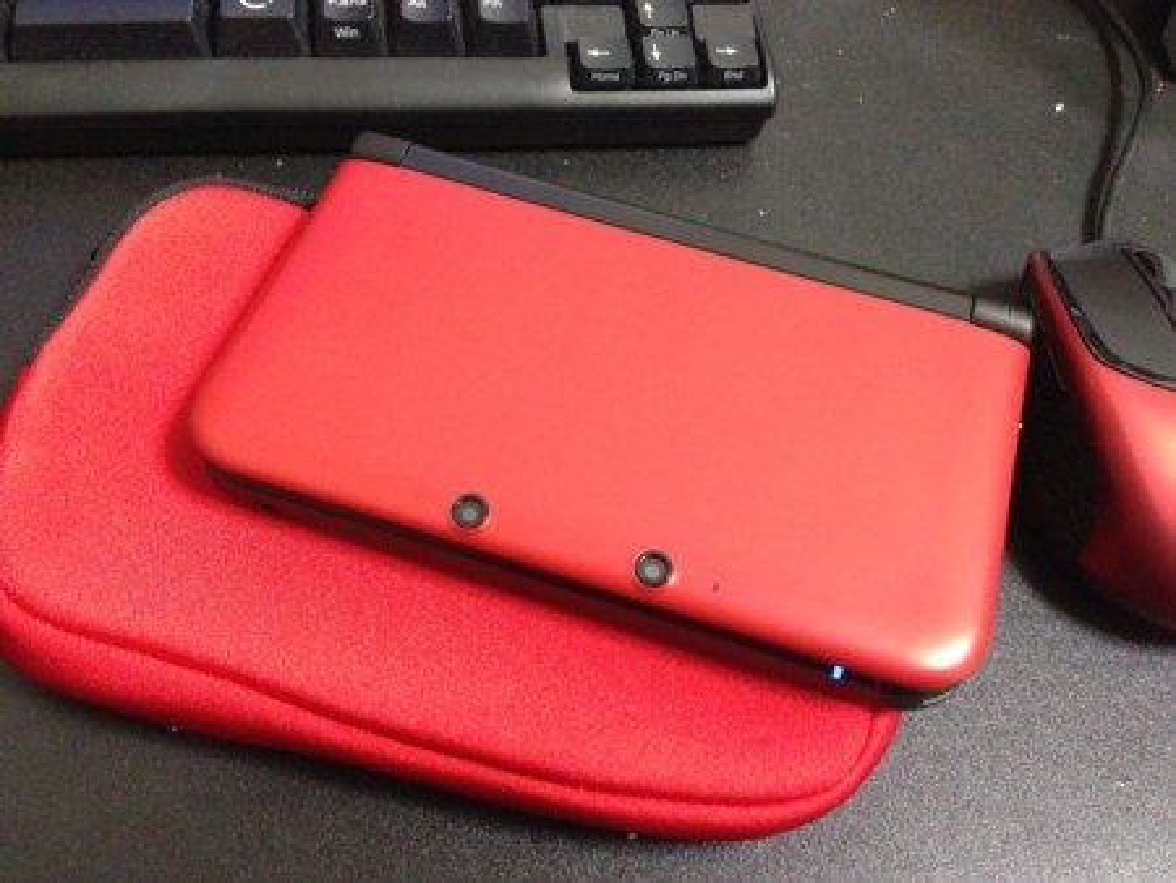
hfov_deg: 55.3
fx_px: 1122
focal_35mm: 33
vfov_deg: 43.0
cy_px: 442
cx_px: 588
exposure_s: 1/15
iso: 400
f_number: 2.4
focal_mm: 4.13
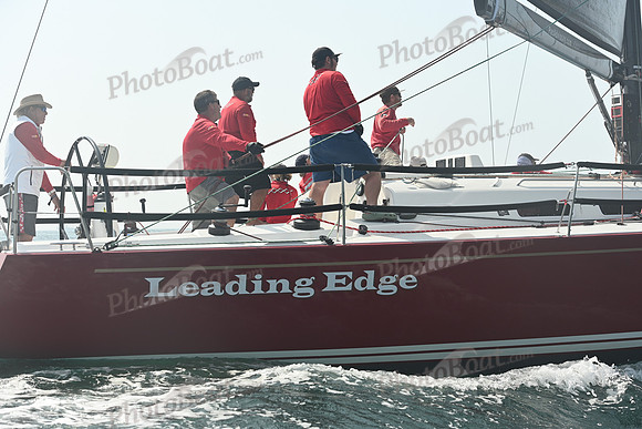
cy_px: 214
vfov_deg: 19.5
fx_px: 1249
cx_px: 321
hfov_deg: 28.8
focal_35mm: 70
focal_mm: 70
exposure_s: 1/1250
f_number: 6.3
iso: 320
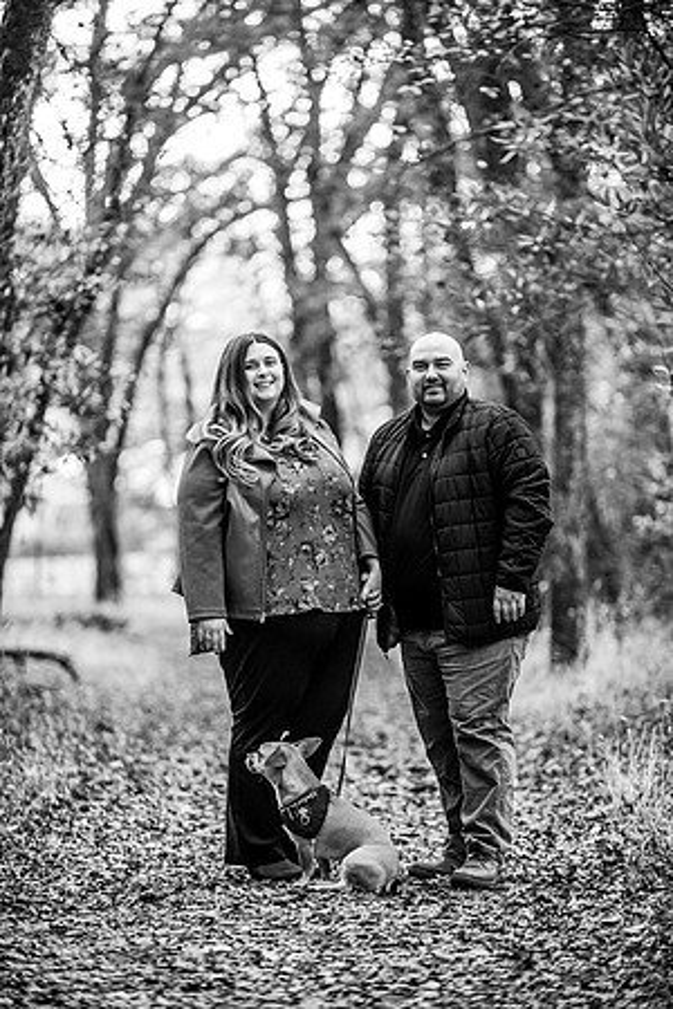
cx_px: 336
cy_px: 504
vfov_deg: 12.8
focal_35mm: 160
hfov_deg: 8.6
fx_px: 4486
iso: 1600
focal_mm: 160
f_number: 2.8
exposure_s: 1/320
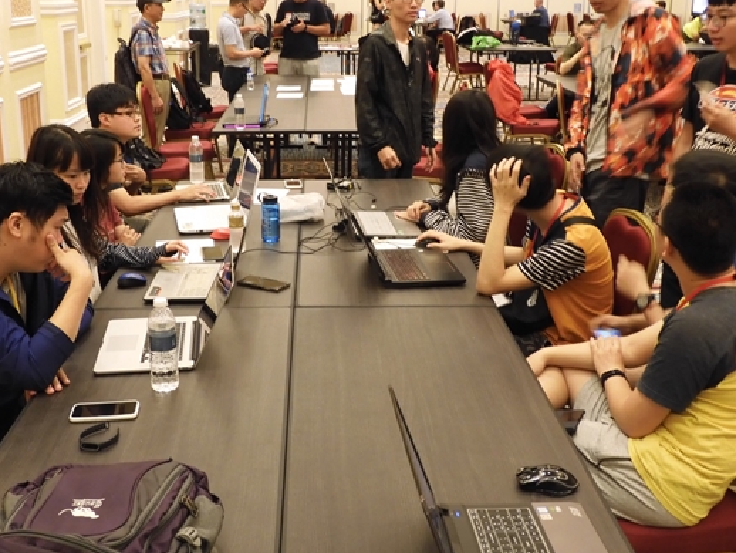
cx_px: 338
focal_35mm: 44
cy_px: 249
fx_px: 936
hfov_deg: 42.9
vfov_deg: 32.9
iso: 400
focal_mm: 6.8
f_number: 4
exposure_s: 1/13
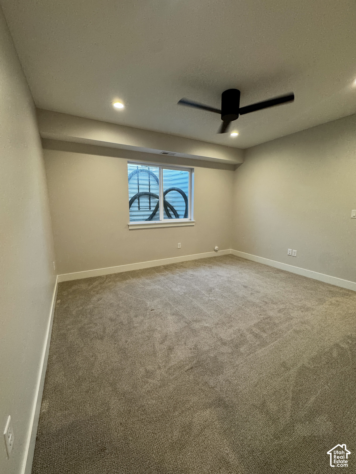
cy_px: 237
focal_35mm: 14
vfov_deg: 102.1
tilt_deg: -9.3
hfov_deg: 85.7
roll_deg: -0.2
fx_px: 192
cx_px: 178
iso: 250
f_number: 2.2
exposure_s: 1/120
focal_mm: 2.22
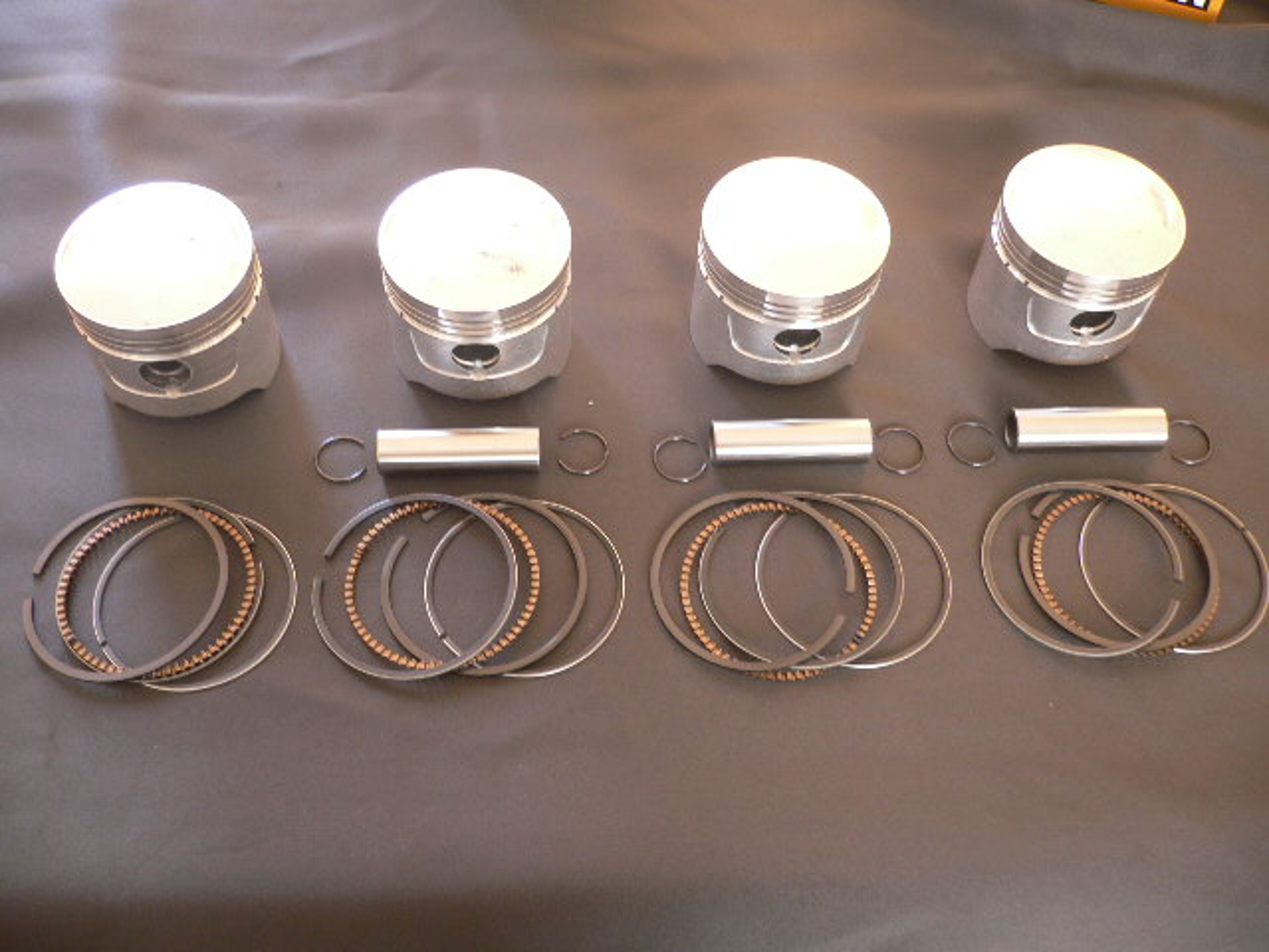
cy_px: 476
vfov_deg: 40.7
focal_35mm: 35
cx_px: 634
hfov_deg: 52.6
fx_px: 1283
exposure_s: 1/13
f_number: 2.8
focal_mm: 5.8
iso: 150
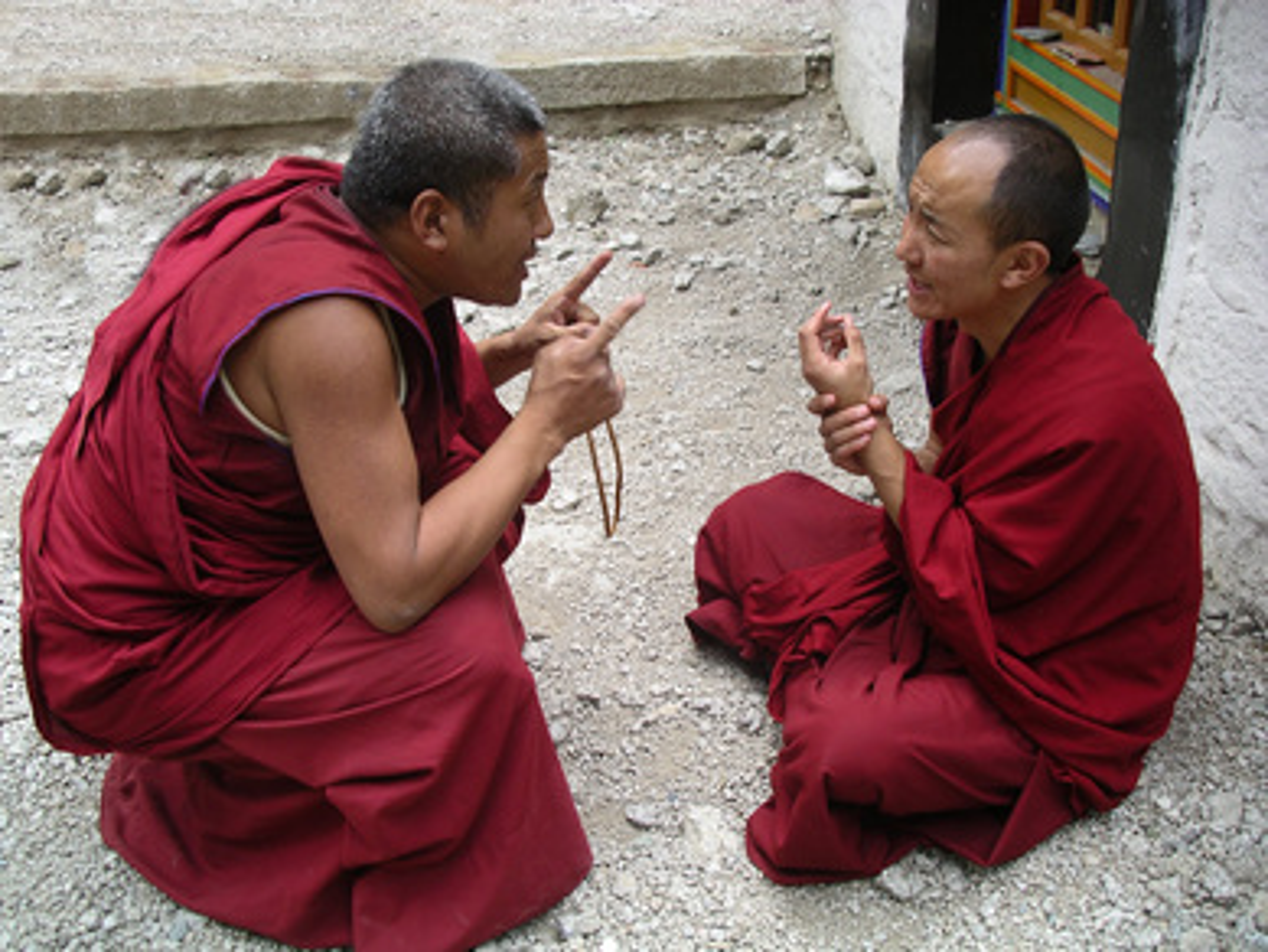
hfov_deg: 50.1
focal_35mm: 37
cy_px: 476
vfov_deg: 38.7
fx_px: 1356
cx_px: 634
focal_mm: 7.8
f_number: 2.8
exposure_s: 1/88
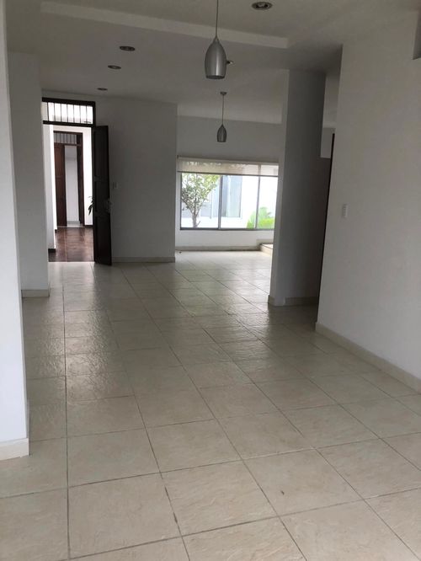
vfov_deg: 63.4
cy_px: 280
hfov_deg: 49.8
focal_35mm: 28
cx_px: 210
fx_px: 454
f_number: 1.8
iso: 25
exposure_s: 1/40
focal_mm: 4
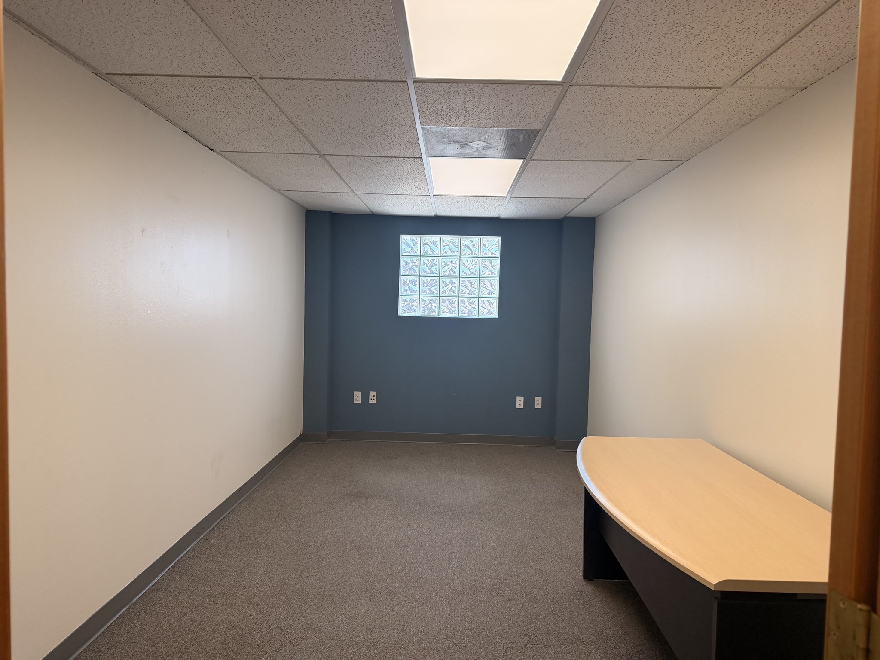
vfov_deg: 56.8
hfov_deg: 71.6
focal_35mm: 24
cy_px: 330
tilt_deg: -2.7
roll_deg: -1.1
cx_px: 440
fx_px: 610
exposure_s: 1/228
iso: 200
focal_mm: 6.76
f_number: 1.78
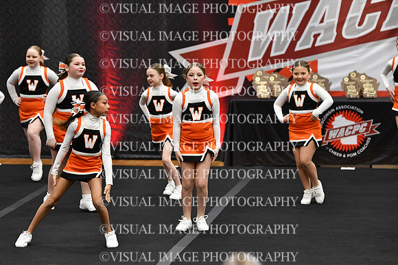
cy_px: 132
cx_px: 199
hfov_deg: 10.2
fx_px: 2234
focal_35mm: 202
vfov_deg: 6.8
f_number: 2.8
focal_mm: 135
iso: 5000
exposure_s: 1/800
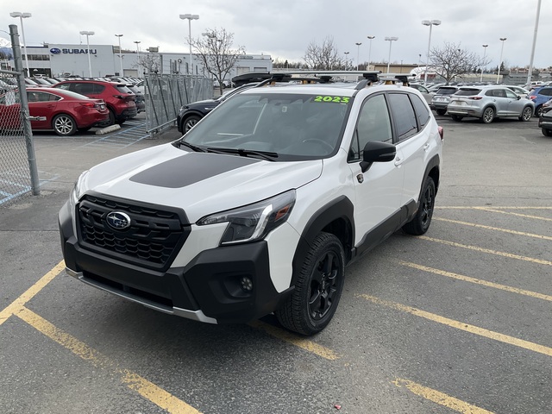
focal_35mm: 29
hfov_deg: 61.7
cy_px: 207
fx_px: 462
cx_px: 276
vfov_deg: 48.2
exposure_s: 1/781
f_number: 1.8
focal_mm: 3
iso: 25
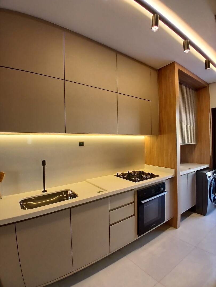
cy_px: 144
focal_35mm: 17
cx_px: 108
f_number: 2.2
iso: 125
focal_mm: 1.4
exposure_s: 1/60
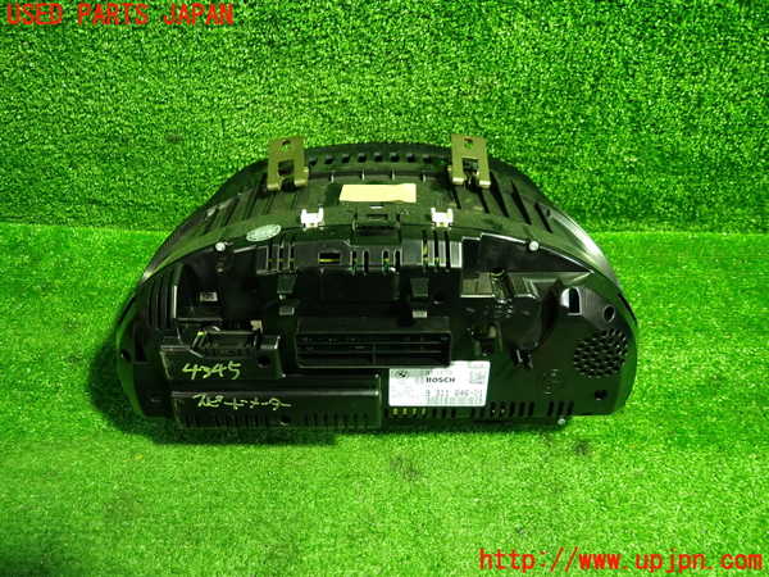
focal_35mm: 25
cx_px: 384
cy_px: 288
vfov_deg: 54.9
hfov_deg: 69.4
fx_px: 555
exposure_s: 1/30
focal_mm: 4.5
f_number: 2
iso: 400
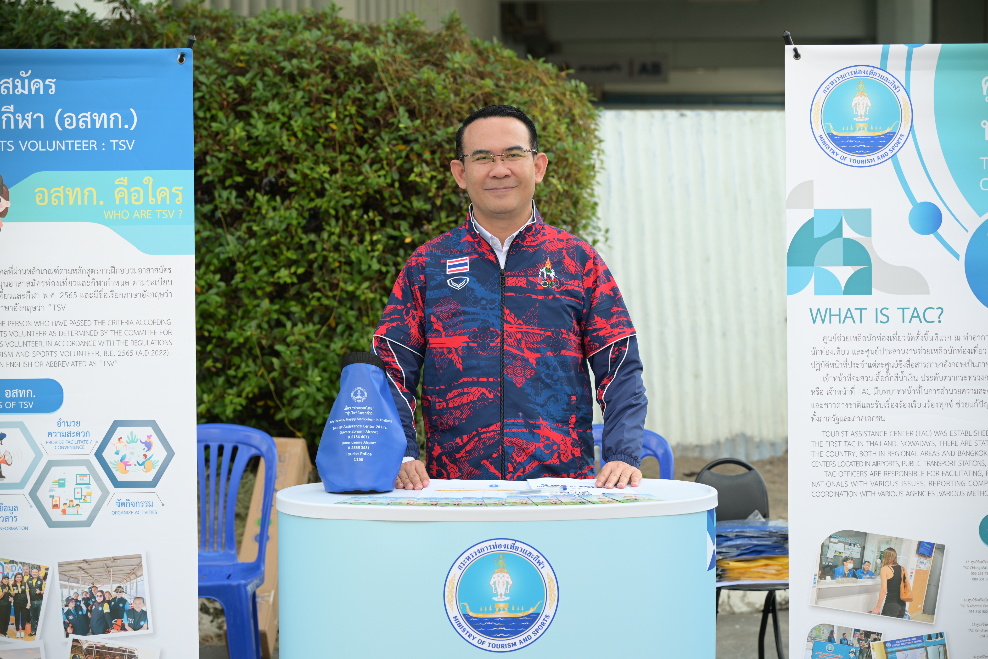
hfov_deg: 29.7
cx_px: 494
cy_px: 330
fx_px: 1866
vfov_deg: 20.0
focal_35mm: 68
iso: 64
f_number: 4
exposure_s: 1/160
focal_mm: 68
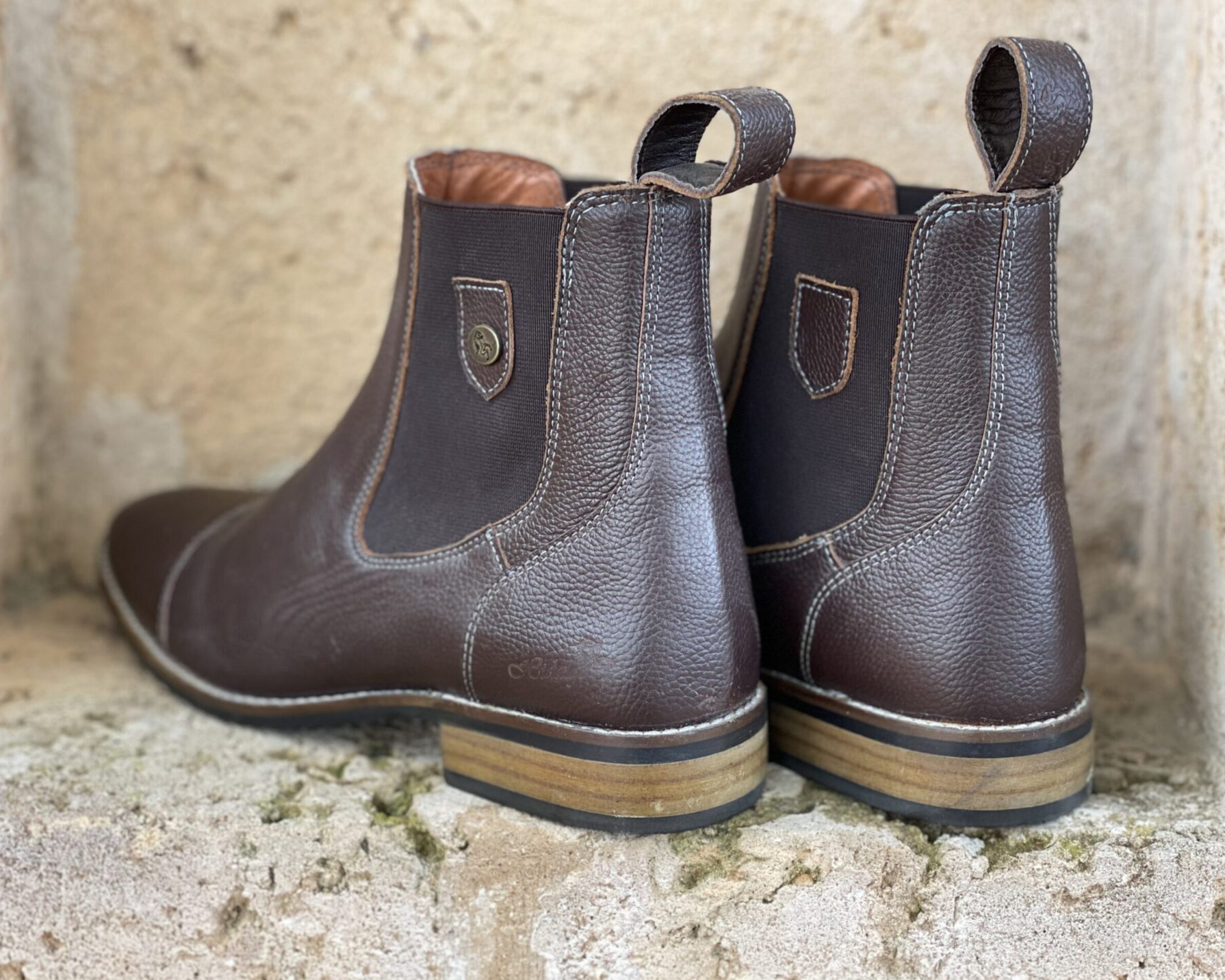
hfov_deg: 28.3
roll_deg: -0.7
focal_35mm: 67
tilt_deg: -13.7
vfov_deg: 22.8
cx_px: 599
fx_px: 2429
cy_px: 491
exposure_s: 1/121
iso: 50
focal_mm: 7.5
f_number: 2.2
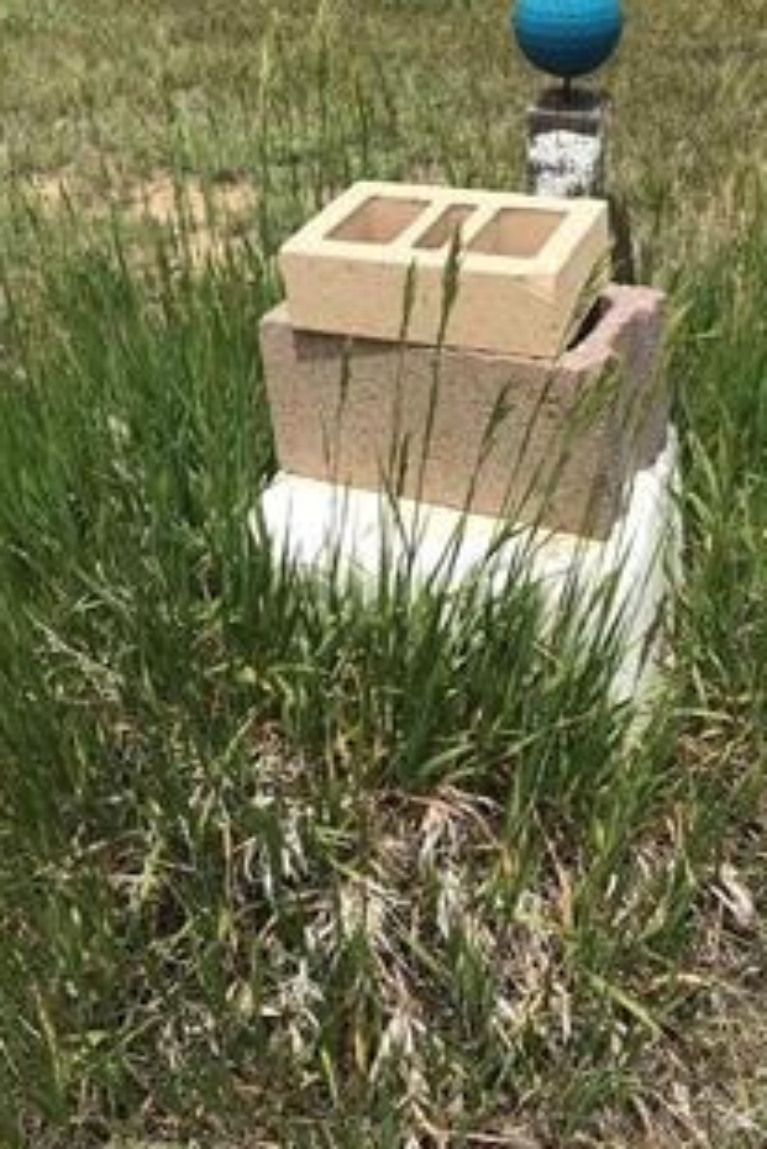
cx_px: 513
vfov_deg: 42.2
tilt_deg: -24.2
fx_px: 1436
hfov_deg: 29.7
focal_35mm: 45
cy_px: 285
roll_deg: +1.8
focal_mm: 3.99
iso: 20
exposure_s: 1/2591
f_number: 1.8
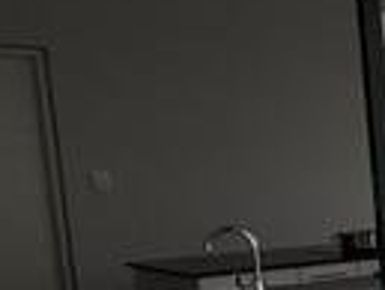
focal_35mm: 87
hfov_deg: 15.3
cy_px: 278
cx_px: 871
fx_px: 969
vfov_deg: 16.7
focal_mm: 2.22
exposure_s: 1/99
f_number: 2.2
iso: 40
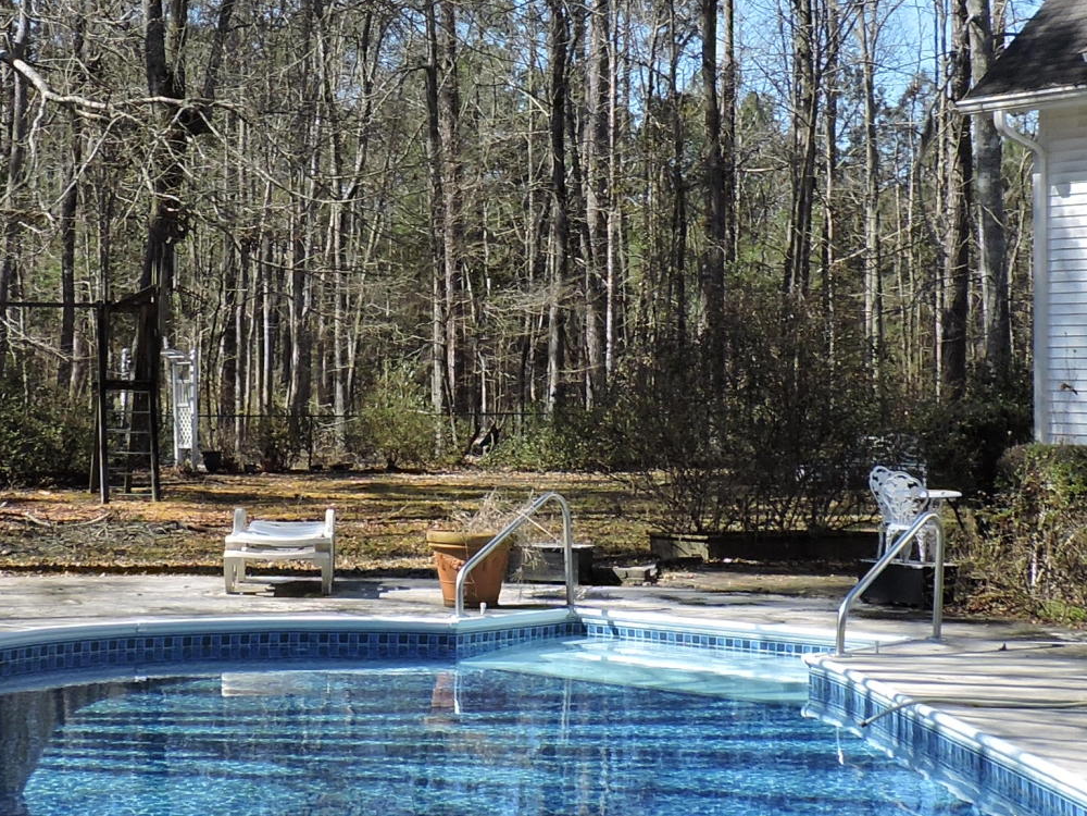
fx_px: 2261
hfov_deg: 27.0
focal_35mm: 72
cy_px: 185
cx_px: 457
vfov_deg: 20.3
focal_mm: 4.3
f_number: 3
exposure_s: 1/640
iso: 100
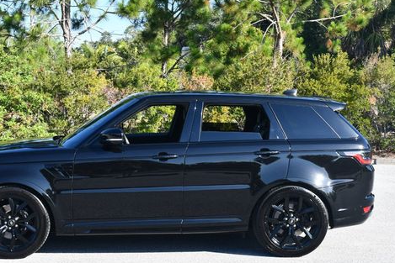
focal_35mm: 71
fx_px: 779
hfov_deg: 28.3
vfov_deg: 19.2
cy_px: 117
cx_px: 148
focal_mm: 26
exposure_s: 1/250
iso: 200
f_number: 6.3
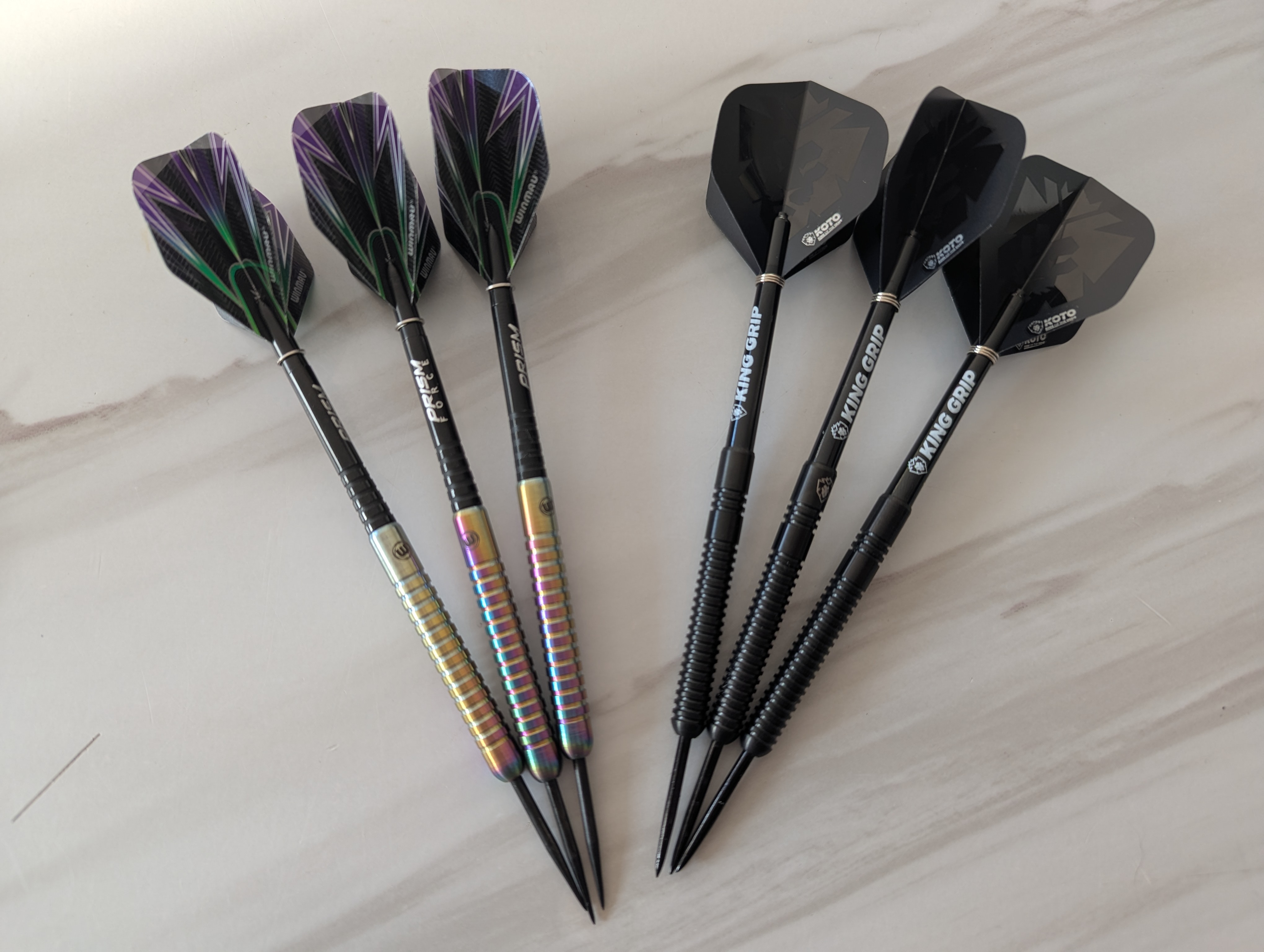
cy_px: 476
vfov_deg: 56.9
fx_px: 878
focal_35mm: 24
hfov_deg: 71.5
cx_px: 632
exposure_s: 1/53.5
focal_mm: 6.81
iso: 40
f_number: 1.85
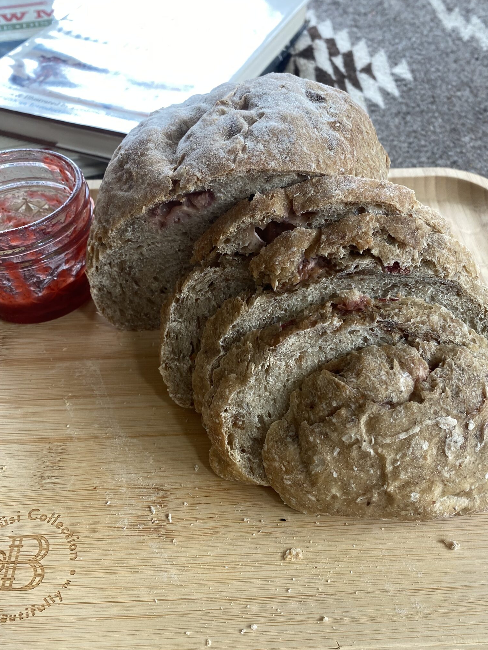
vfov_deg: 55.2
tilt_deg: -47.7
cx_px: 240
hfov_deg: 42.9
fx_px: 620
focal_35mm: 33
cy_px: 369
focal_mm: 4.25
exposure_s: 1/120
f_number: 1.8
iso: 40
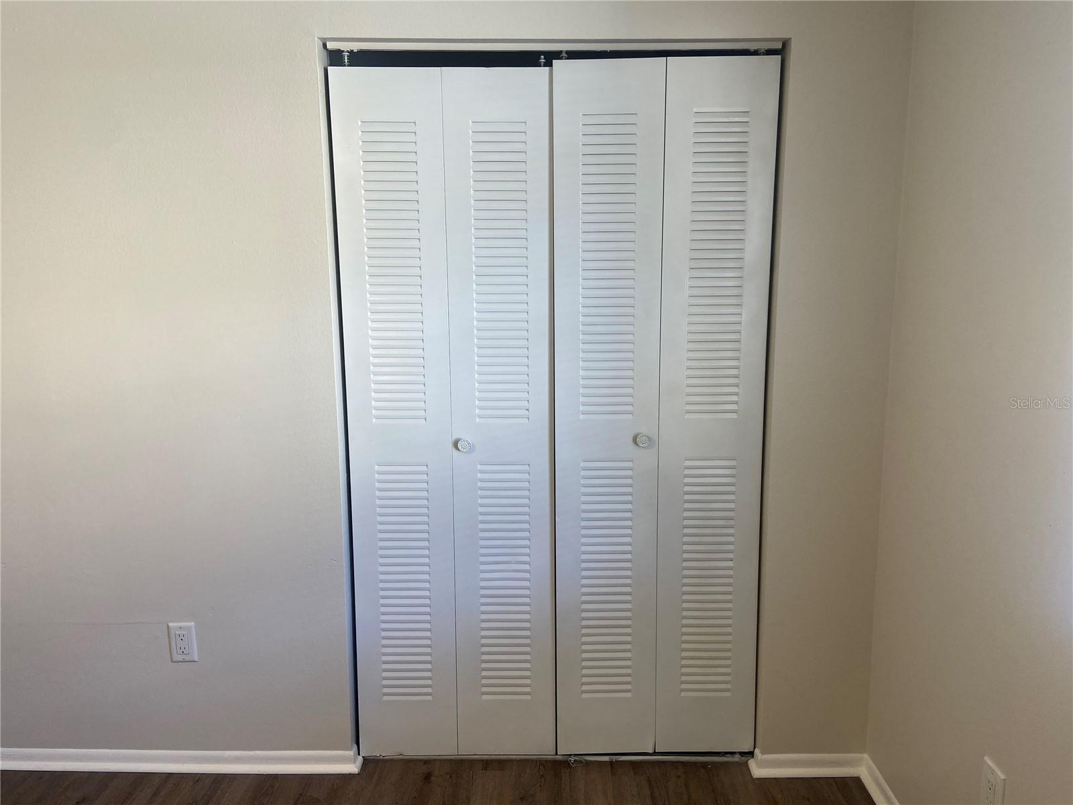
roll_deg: +0.1
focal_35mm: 26
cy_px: 402
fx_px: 806
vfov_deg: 53.1
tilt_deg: -10.0
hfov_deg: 67.3
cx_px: 536
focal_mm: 4.25
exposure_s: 1/120
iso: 80
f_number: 1.8
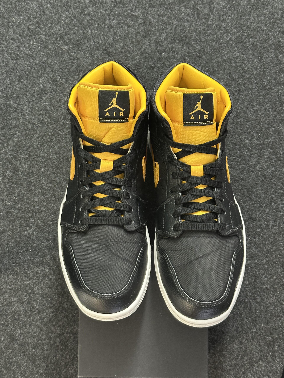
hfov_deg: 30.3
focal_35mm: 48
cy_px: 189
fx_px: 525
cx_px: 142
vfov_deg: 39.7
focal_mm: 6.86
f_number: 1.78
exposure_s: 1/25
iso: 500
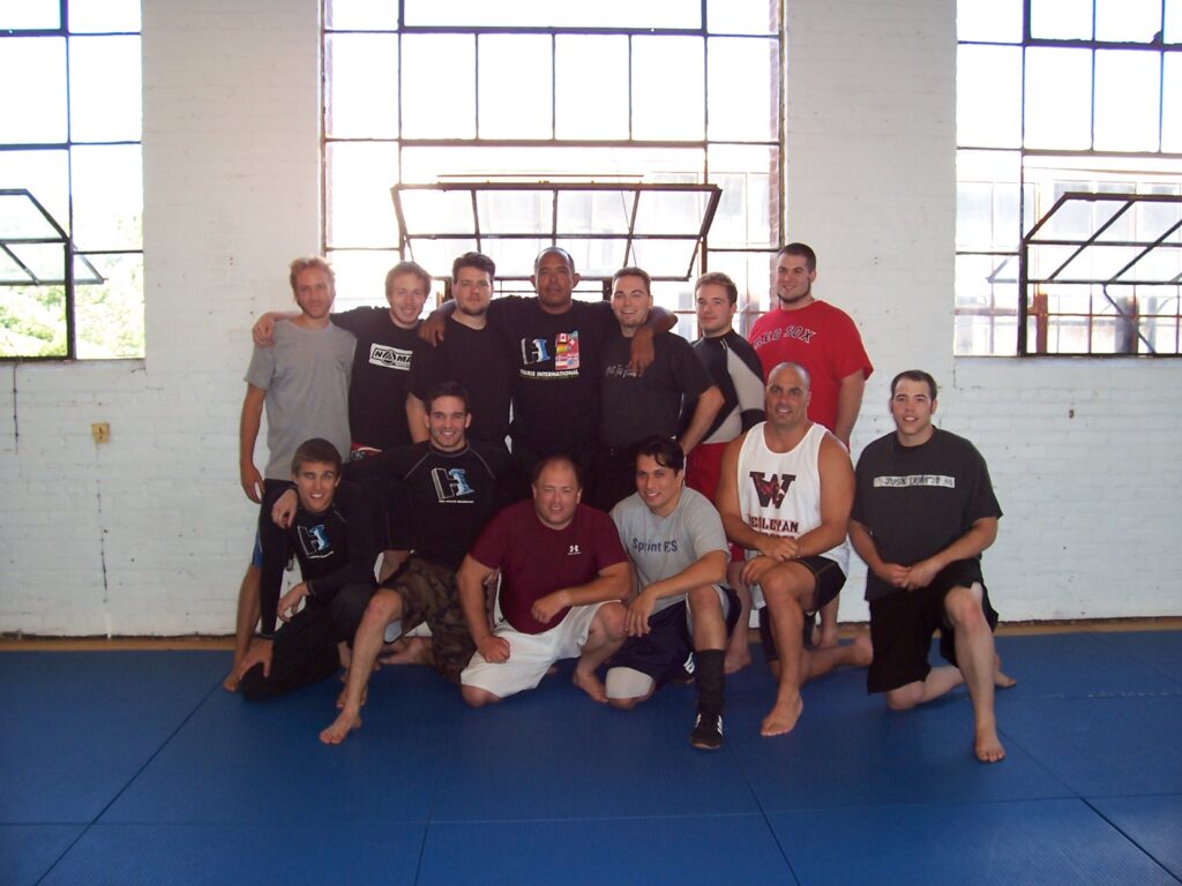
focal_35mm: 34
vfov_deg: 41.8
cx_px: 591
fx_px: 1161
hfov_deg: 54.0
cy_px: 443
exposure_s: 1/60
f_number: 2.7
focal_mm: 5.6
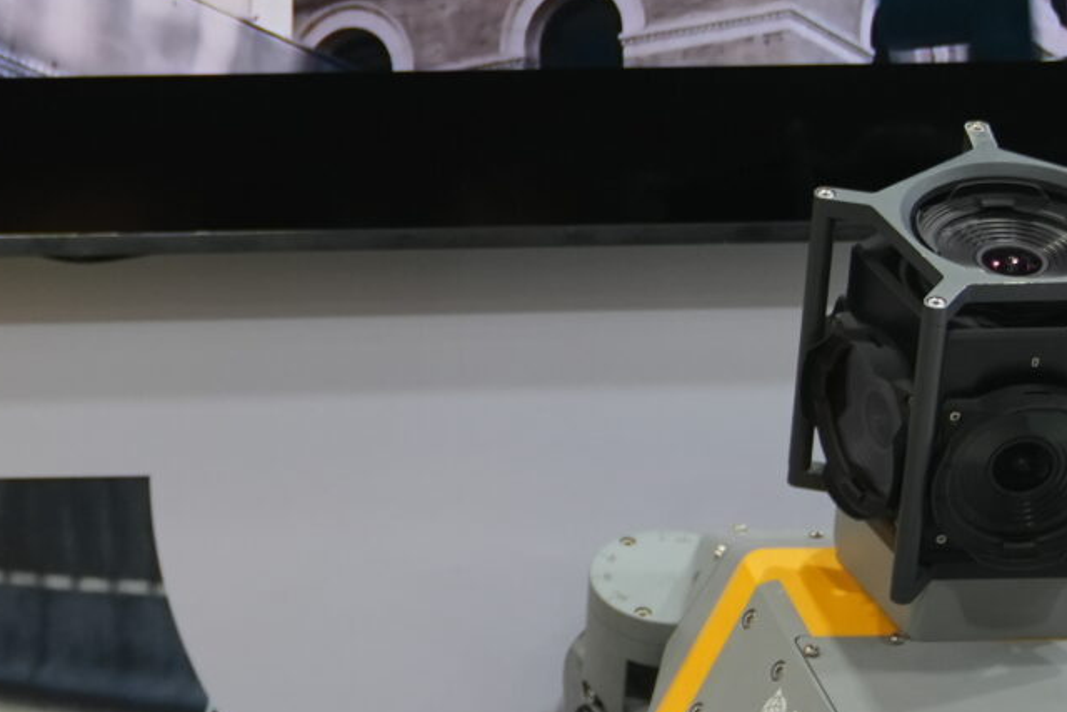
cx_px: 57
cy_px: 266
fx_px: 4032
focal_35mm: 136
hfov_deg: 14.9
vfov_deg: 10.1
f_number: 2.8
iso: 800
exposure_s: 1/200
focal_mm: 34
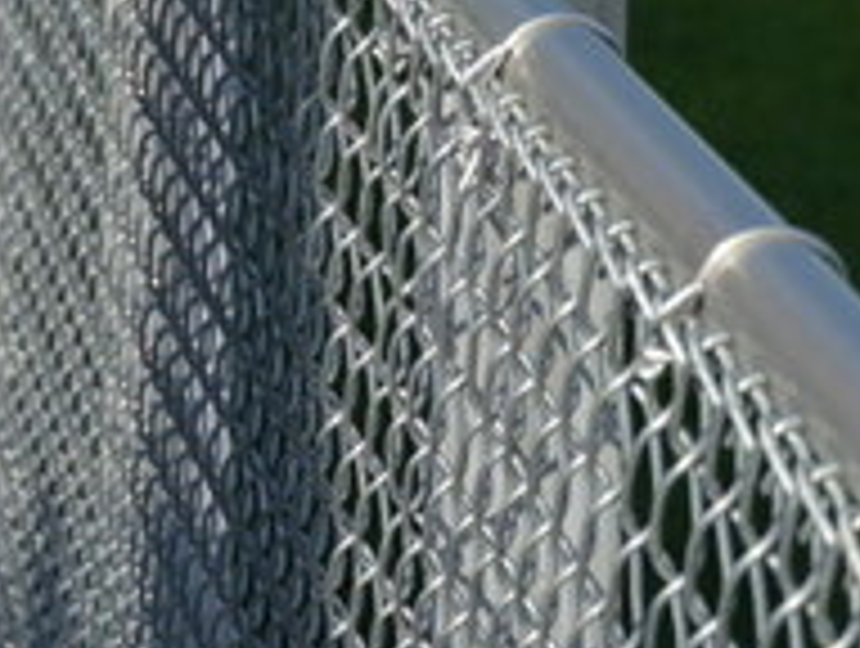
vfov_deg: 3.8
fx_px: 9796
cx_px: -1072
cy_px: -558
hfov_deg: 4.9
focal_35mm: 394
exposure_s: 1/500
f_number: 5.6
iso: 100
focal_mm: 51
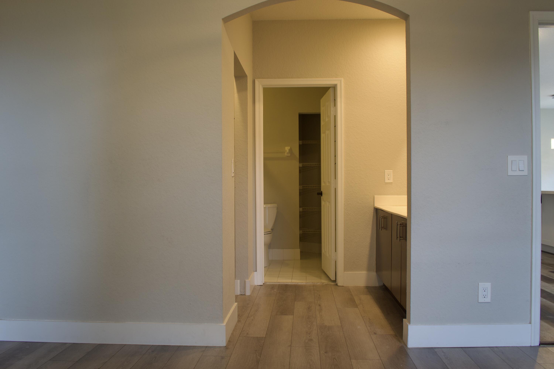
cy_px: 184
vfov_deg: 41.7
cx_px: 277
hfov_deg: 59.5
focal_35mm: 32
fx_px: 485
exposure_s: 1/15
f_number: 3.8
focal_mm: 21
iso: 200
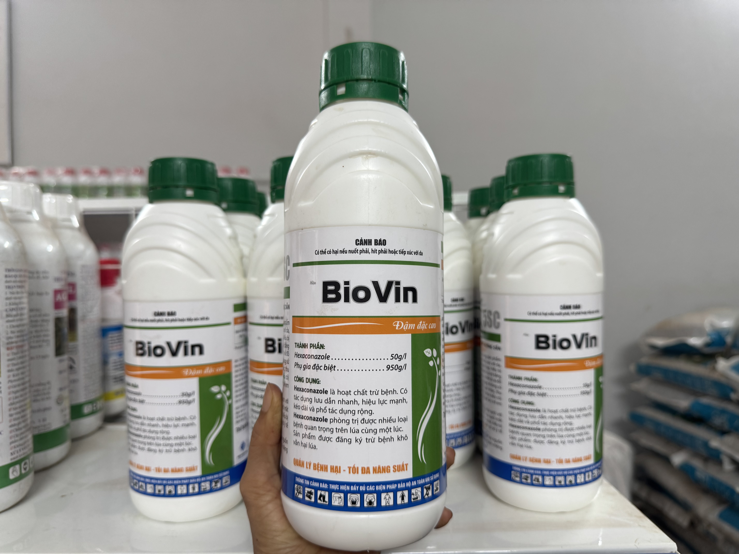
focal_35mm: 24
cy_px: 277
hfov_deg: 71.6
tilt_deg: -1.7
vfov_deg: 56.8
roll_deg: +0.8
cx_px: 370
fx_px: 512
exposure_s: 1/121
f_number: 1.78
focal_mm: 6.76
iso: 160
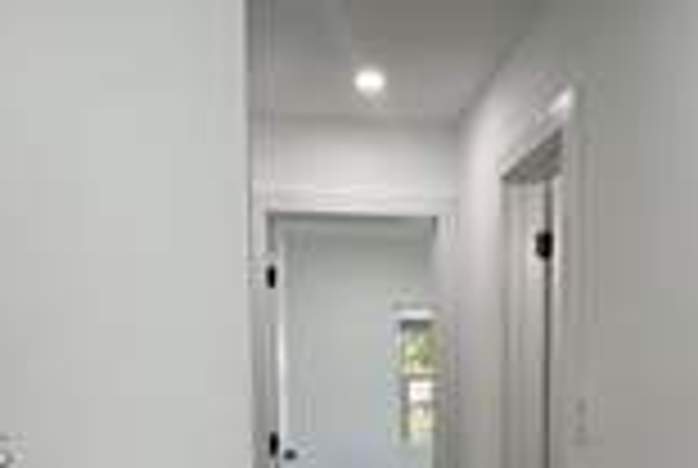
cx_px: 423
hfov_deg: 43.3
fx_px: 874
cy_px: 450
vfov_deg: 28.4
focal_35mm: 45
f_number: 2.2
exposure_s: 1/120
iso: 100
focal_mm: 2.22
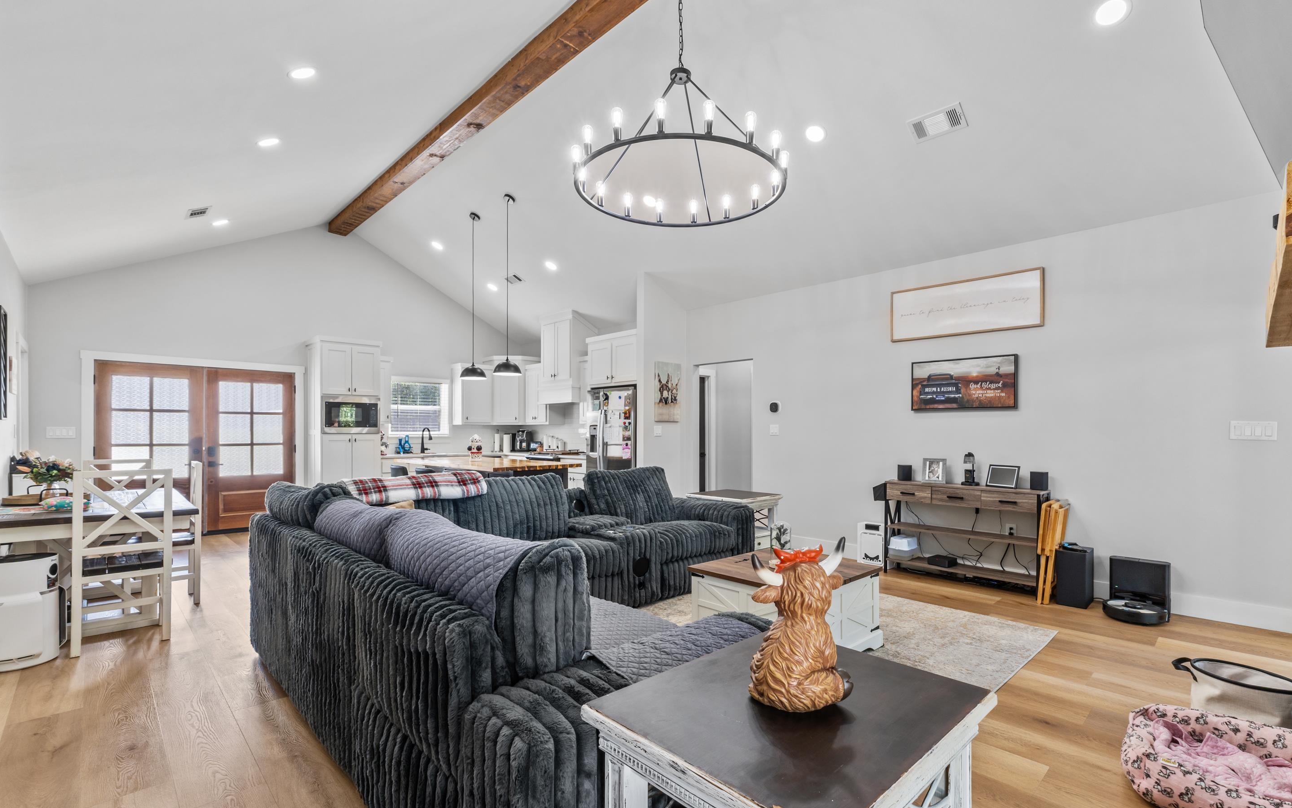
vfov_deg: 71.2
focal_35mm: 16
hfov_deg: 97.7
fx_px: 563
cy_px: 422
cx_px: 675
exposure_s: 1/2
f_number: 9
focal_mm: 10
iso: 200
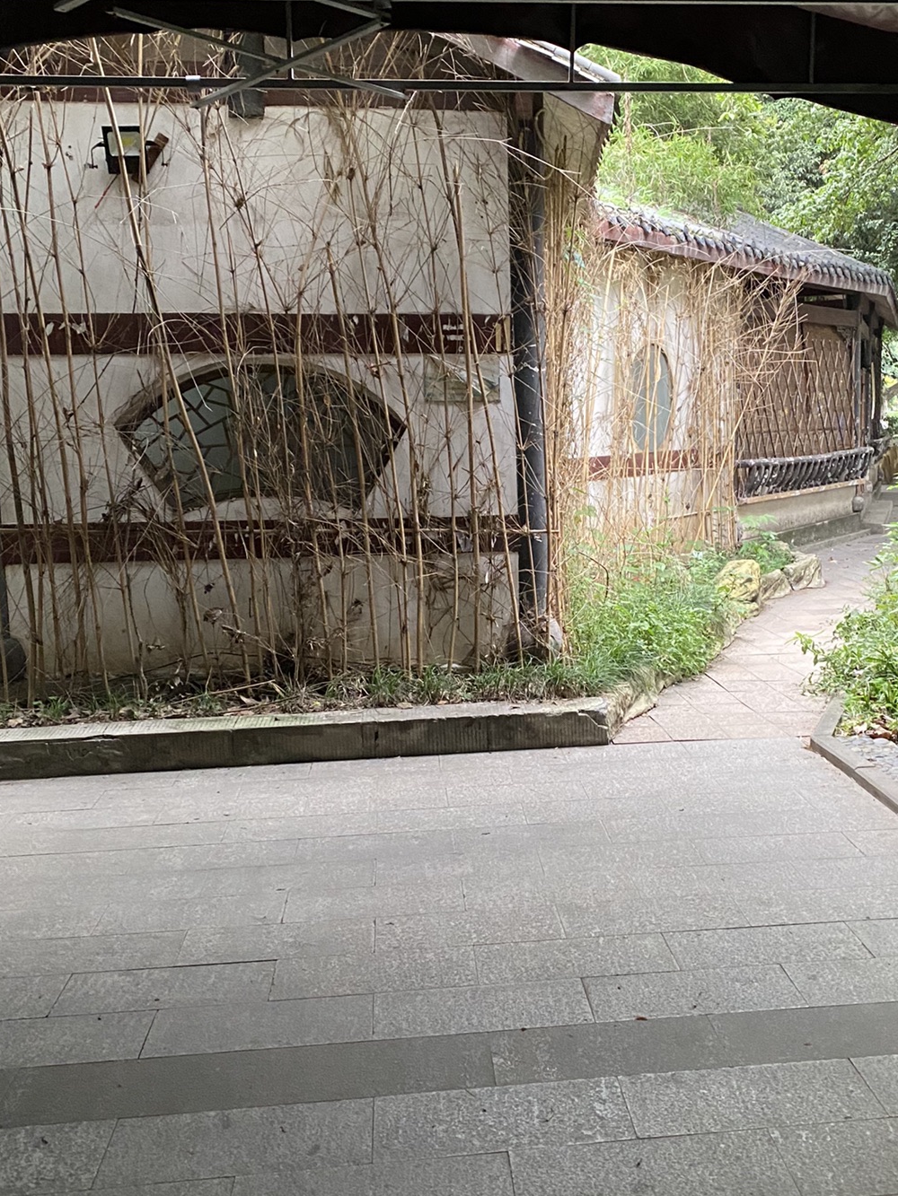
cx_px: 594
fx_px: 1349
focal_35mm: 39
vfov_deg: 47.9
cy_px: 590
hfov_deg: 36.5
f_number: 1.8
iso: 500
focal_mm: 4.25
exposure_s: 1/60
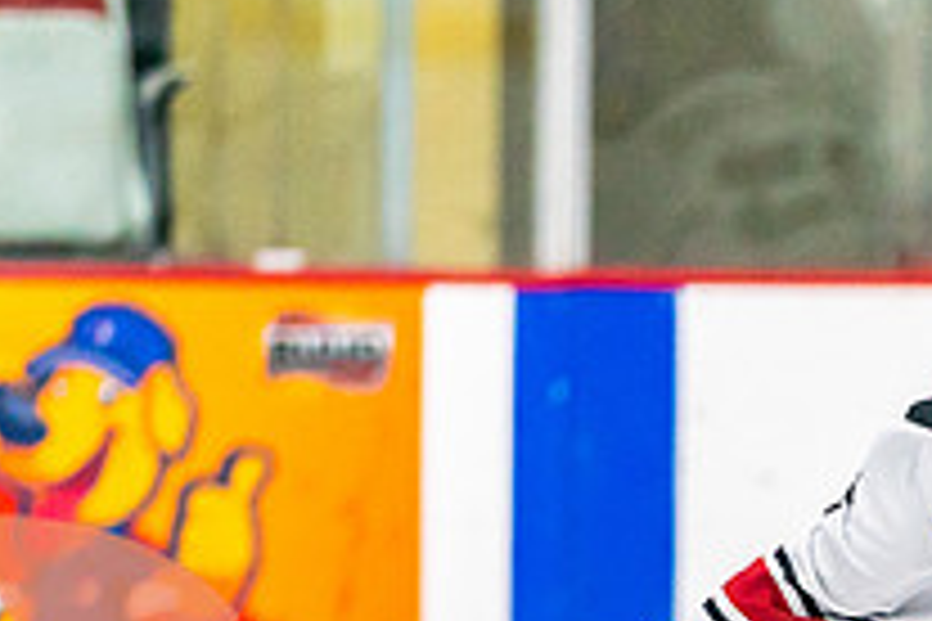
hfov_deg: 2.9
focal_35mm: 703
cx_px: 1148
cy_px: 972
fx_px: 18198
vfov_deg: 2.0
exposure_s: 1/1000
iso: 3200
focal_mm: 173
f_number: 2.8
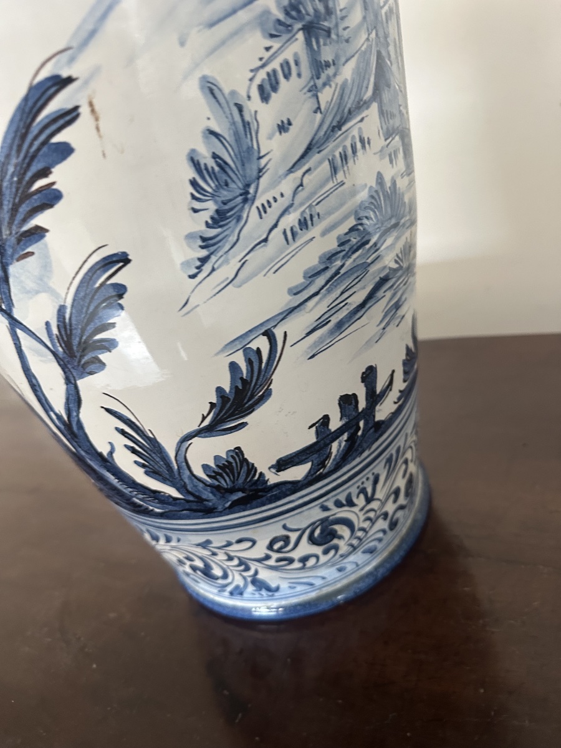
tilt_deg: -28.2
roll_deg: +20.0
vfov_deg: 71.6
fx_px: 519
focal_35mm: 24
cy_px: 374
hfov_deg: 56.8
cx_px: 280
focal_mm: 6.86
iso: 500
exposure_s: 1/60
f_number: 1.78
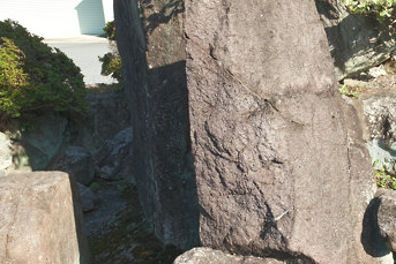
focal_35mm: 56
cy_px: 157
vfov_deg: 24.2
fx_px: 616
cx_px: 349
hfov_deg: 33.9
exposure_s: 1/75
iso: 125
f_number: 9
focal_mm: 16.5
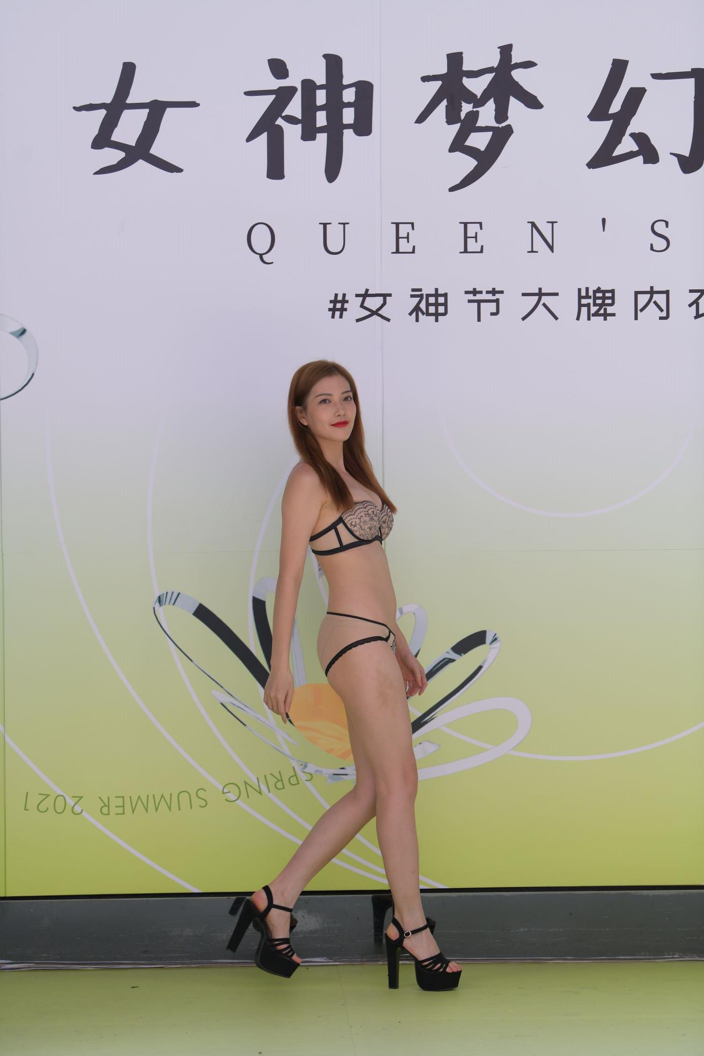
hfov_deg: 16.1
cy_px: 528
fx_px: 2493
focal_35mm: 85
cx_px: 352
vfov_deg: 23.9
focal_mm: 85
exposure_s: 1/500
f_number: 4
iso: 450
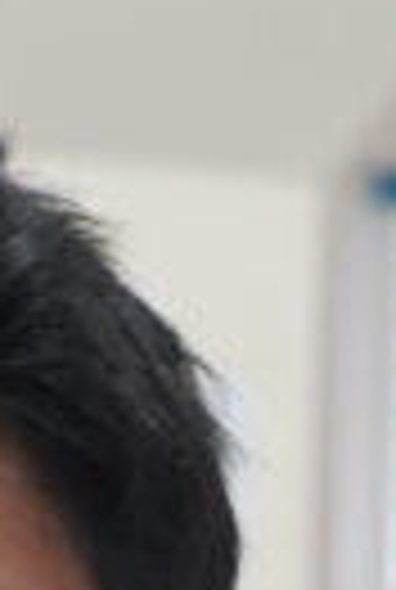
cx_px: 412
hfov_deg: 4.9
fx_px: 4612
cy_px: 1306
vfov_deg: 7.0
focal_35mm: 281
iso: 1600
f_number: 4
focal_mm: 36
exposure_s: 1/160
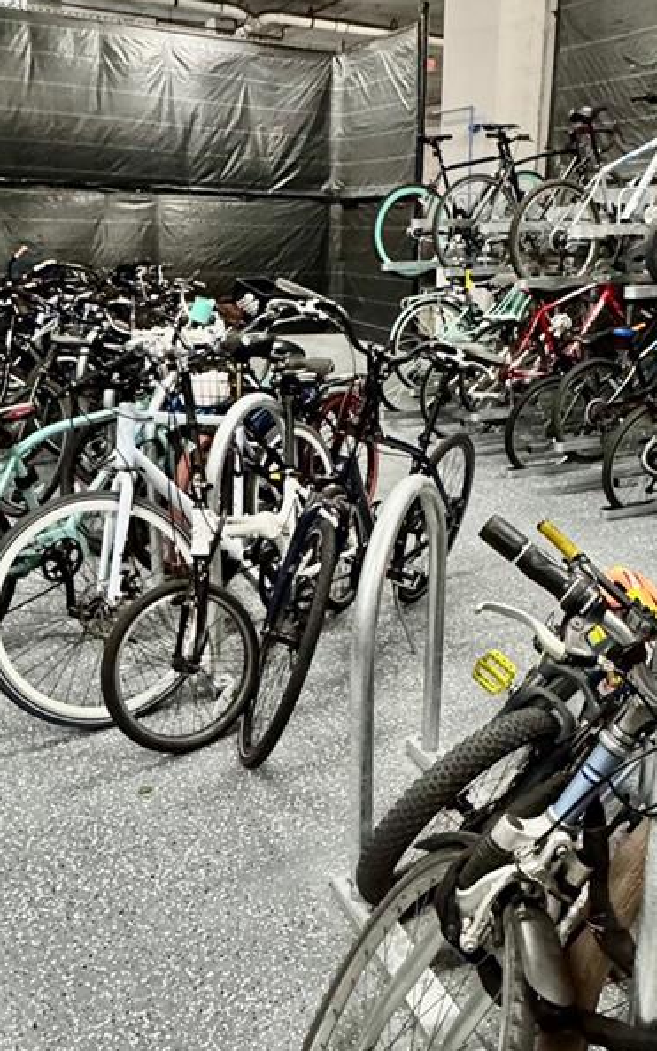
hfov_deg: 41.4
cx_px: 420
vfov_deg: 62.9
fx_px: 860
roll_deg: +0.2
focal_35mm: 30
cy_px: 506
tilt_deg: -17.4
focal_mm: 2.22
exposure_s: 1/60
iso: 1250
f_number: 2.2
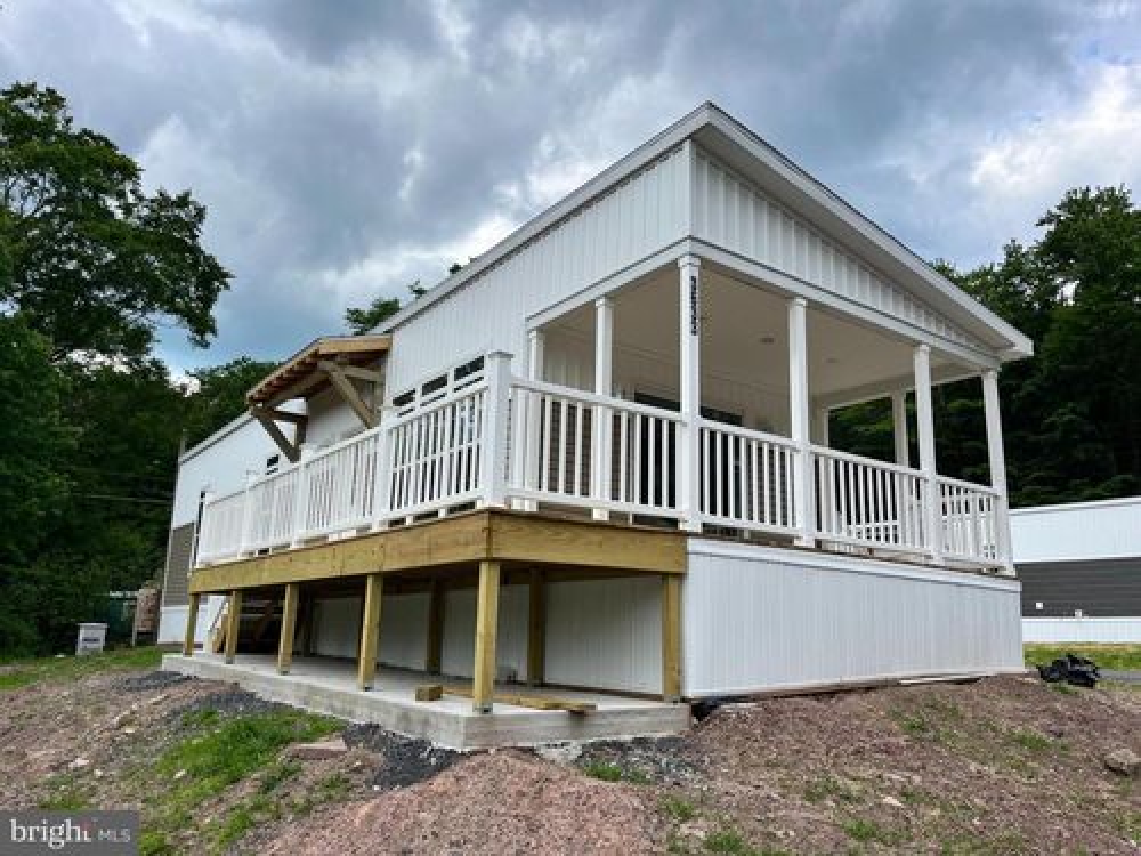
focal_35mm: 26
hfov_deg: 67.3
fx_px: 857
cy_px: 428
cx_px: 570
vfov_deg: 53.1
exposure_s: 1/1890
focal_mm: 5.1
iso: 50
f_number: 1.6
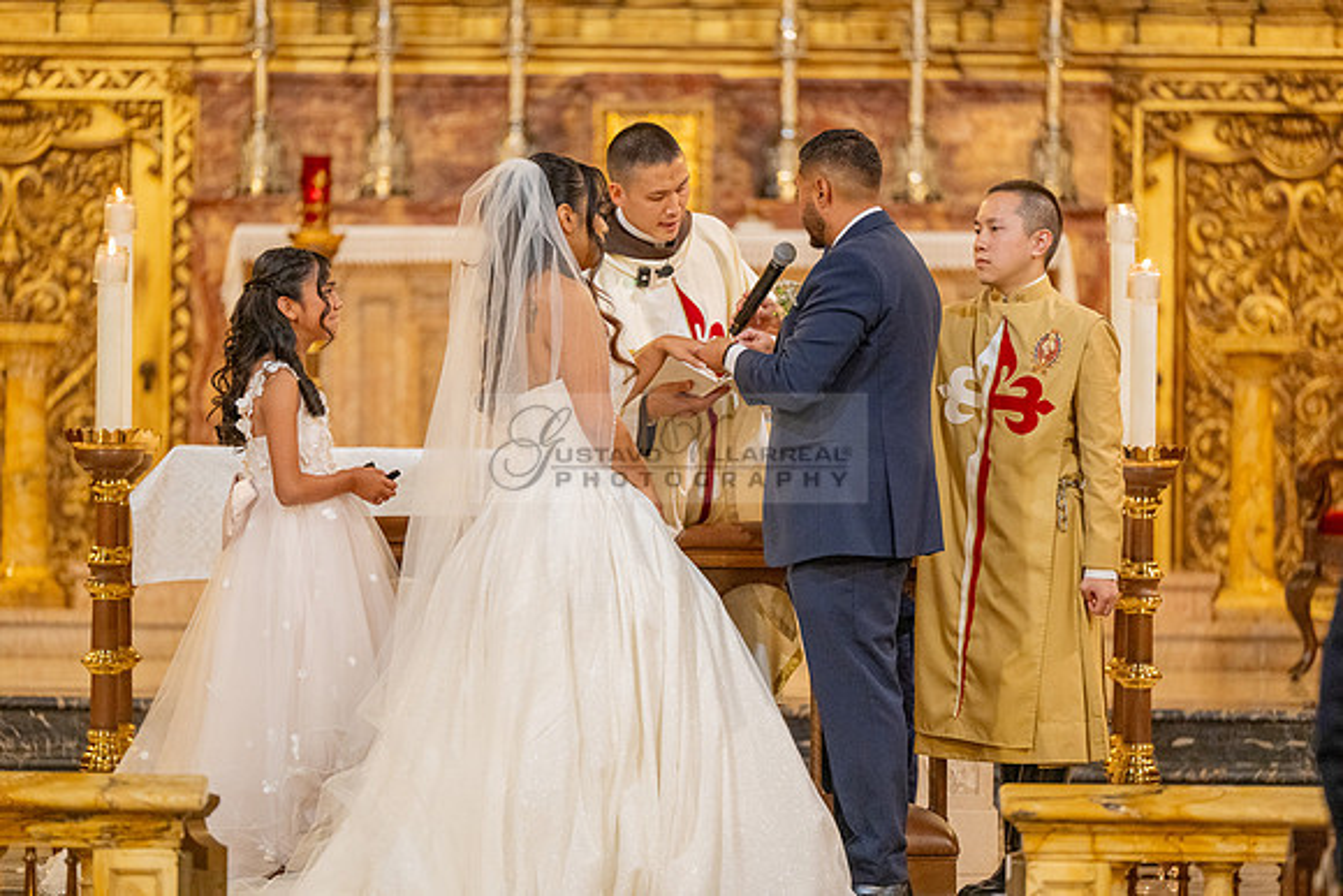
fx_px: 7463
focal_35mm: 200
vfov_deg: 6.9
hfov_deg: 10.3
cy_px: 448
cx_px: 672
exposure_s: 1/200
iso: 2000
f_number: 2.8
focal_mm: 200
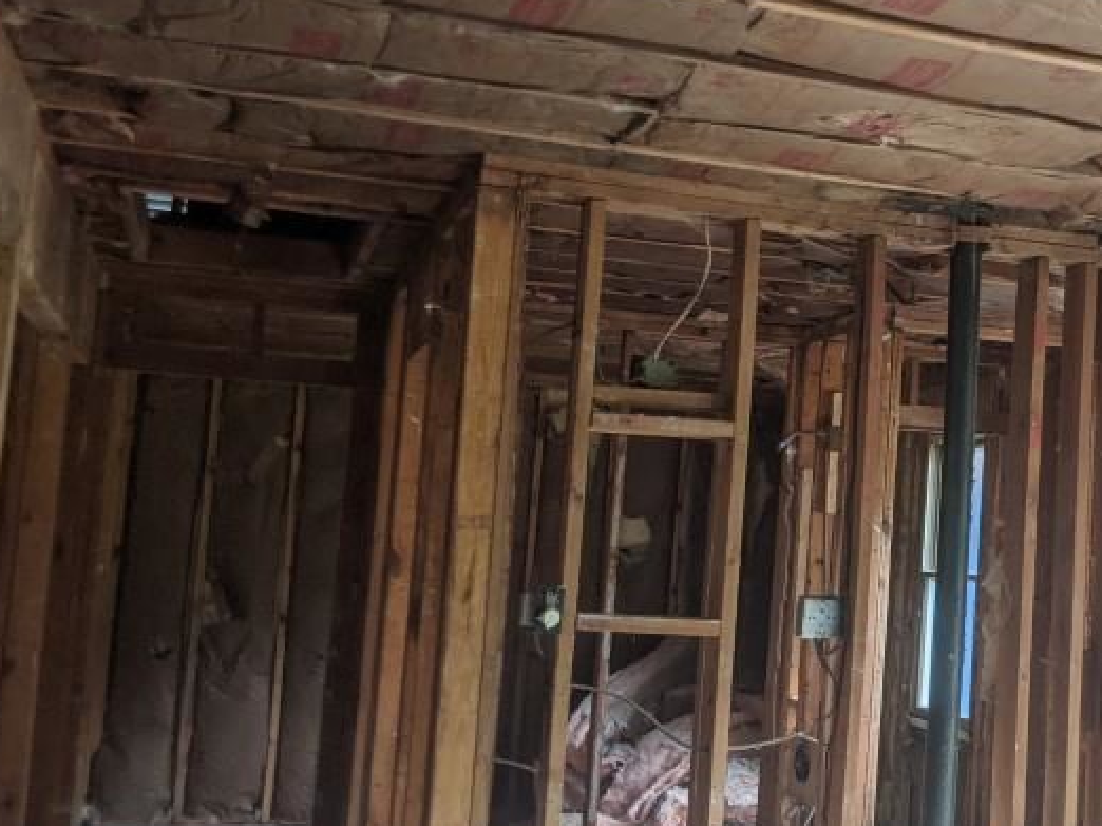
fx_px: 1686
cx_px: 1015
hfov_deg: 34.0
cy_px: 380
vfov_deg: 27.5
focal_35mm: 53
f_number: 1.8
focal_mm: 4.44
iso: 95
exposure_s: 1/125
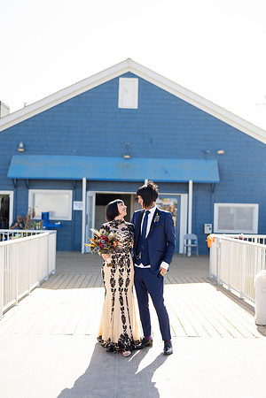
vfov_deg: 39.6
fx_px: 554
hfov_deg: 27.0
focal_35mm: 50
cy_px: 199
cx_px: 133
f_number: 1.8
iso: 200
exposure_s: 1/2500
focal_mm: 50
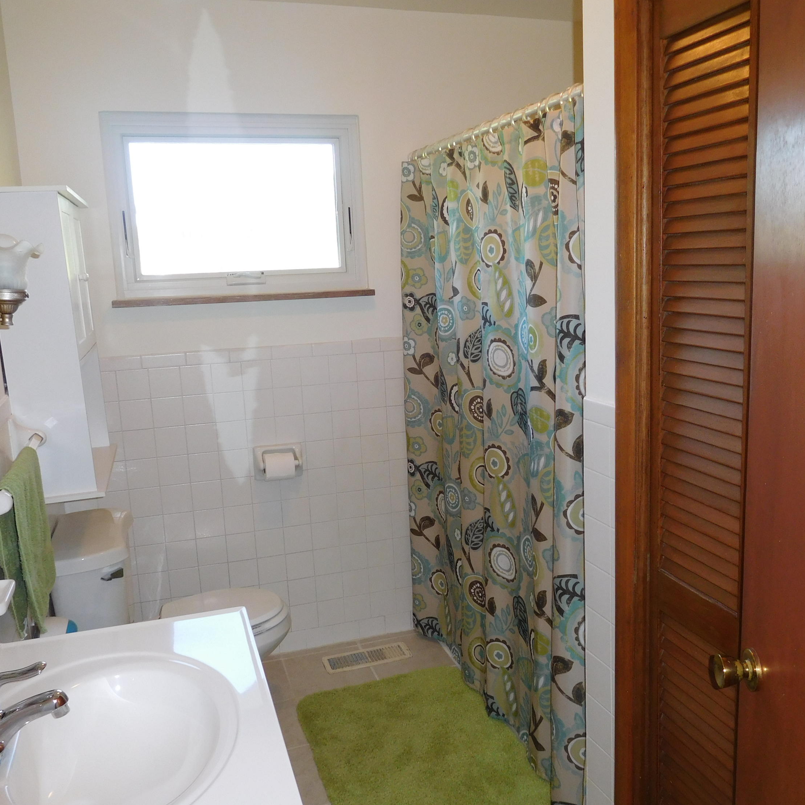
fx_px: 789
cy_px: 408
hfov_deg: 54.0
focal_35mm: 30
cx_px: 435
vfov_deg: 54.0
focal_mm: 4.5
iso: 200
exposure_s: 1/30
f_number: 3.4
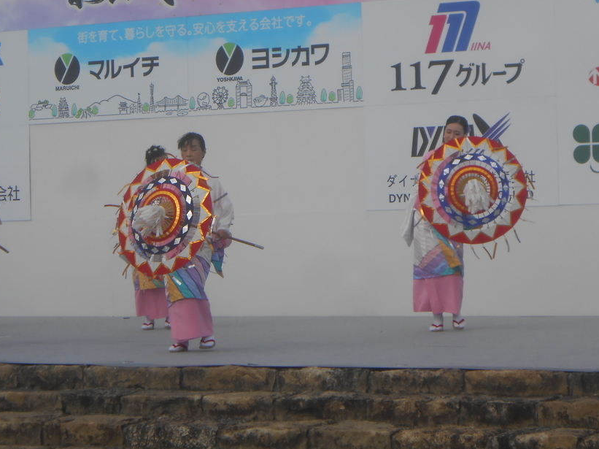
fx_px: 2352
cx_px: 206
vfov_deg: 10.9
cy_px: 152
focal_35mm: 136
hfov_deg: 14.5
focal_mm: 16.5
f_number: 4.6
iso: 80
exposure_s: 1/640
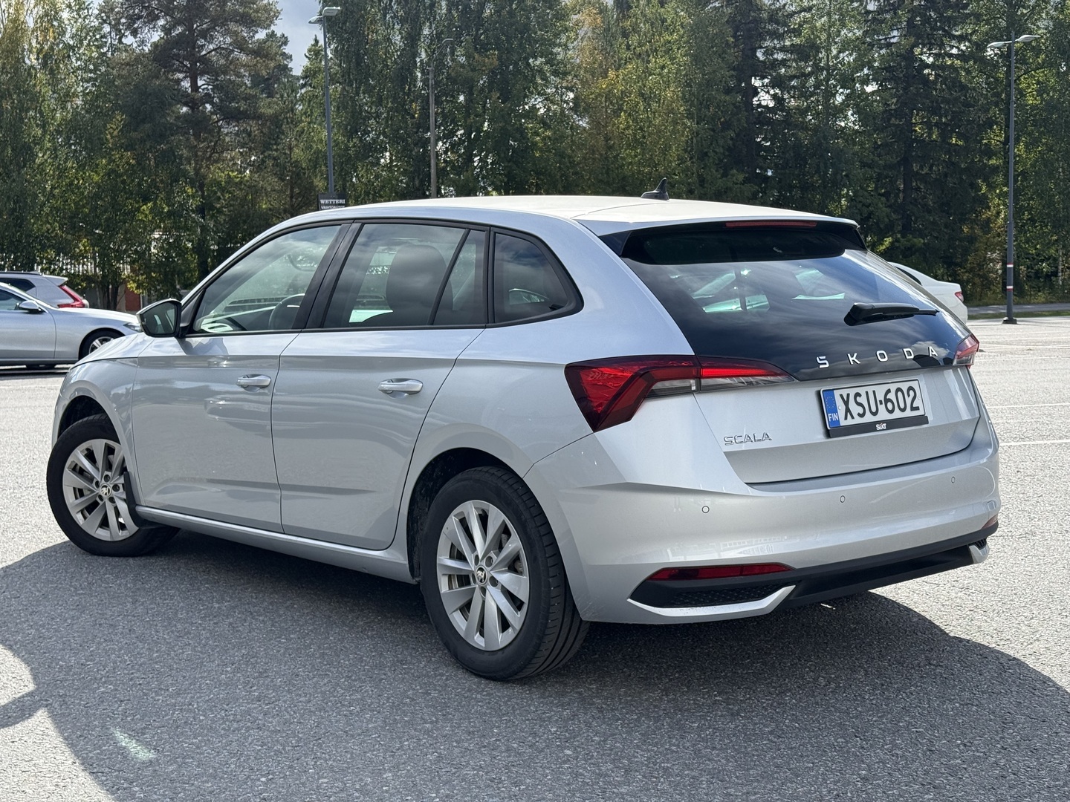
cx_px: 535
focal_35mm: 48
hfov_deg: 39.7
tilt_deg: -3.6
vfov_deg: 30.3
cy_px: 401
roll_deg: +1.4
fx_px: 1484
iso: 80
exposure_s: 1/2976
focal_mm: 6.76
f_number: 1.78
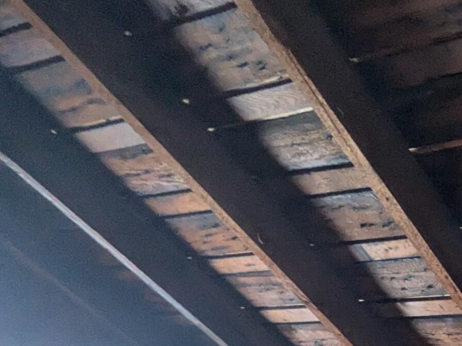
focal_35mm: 47
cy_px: 498
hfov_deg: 26.4
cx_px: 725
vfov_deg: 24.8
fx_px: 627
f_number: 2.2
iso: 367
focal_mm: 1.83
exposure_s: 1/24
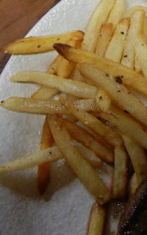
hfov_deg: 13.8
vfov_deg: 21.5
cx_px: 149
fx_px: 597
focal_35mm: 93
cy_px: -3
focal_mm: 5.4
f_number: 3.5
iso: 261
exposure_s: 1/30
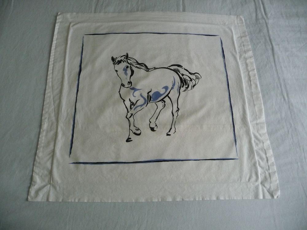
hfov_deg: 63.4
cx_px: 154
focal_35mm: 28
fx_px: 248
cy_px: 115
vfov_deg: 49.7
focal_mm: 4.7
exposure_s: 1/30
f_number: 3.3
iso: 320
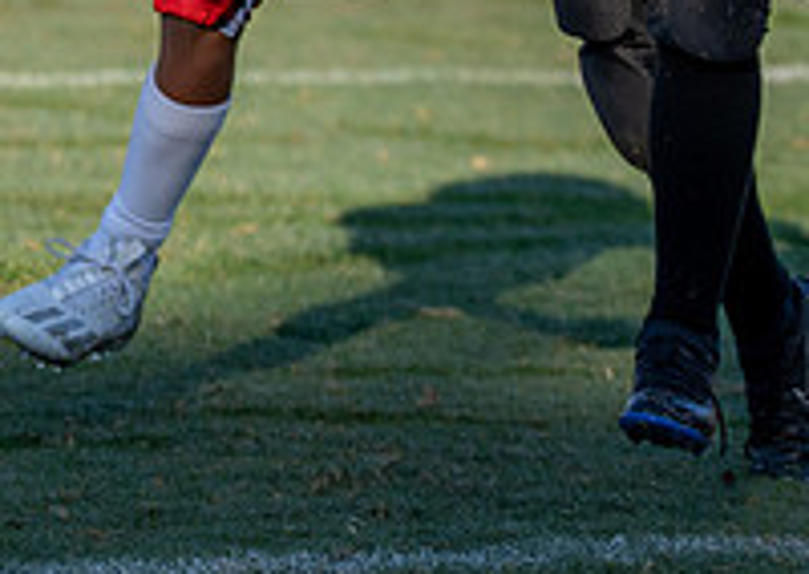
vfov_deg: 2.9
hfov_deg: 4.2
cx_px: 733
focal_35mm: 486
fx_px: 11144
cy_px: -144
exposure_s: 1/2000
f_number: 2.8
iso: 100
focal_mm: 118
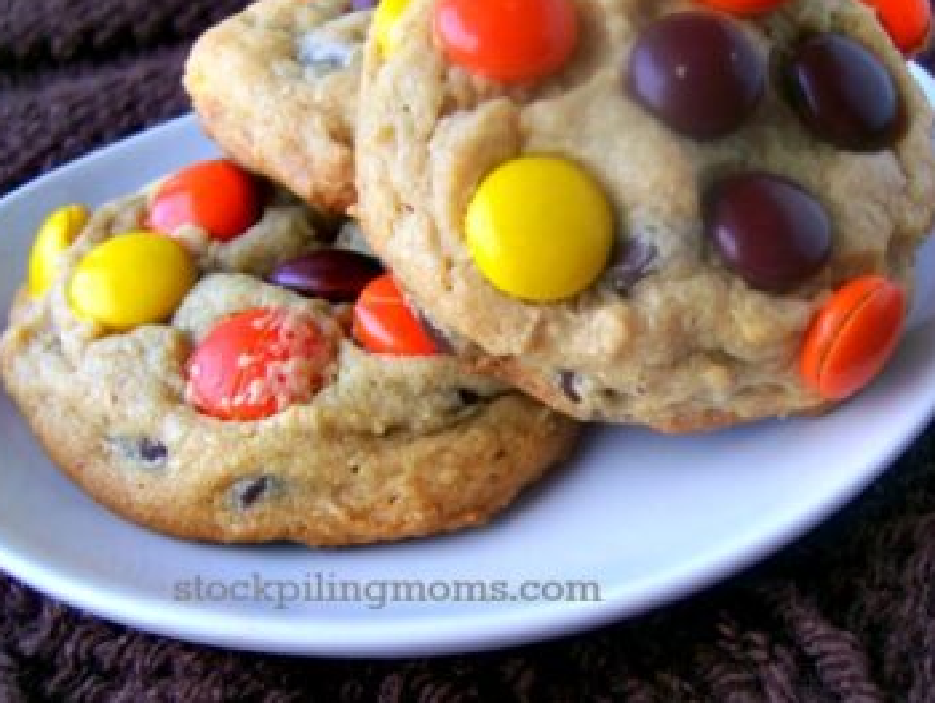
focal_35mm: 40
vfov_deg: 35.9
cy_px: 305
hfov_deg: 46.7
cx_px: 500
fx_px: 1081
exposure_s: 1/40
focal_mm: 5.8
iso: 80
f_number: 2.8
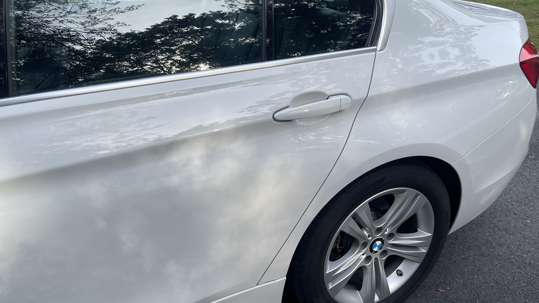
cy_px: 162
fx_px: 400
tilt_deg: -27.8
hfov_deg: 67.9
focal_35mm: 28
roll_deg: +1.4
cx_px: 277
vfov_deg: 41.5
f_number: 1.6
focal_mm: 5.1
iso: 32
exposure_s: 1/861
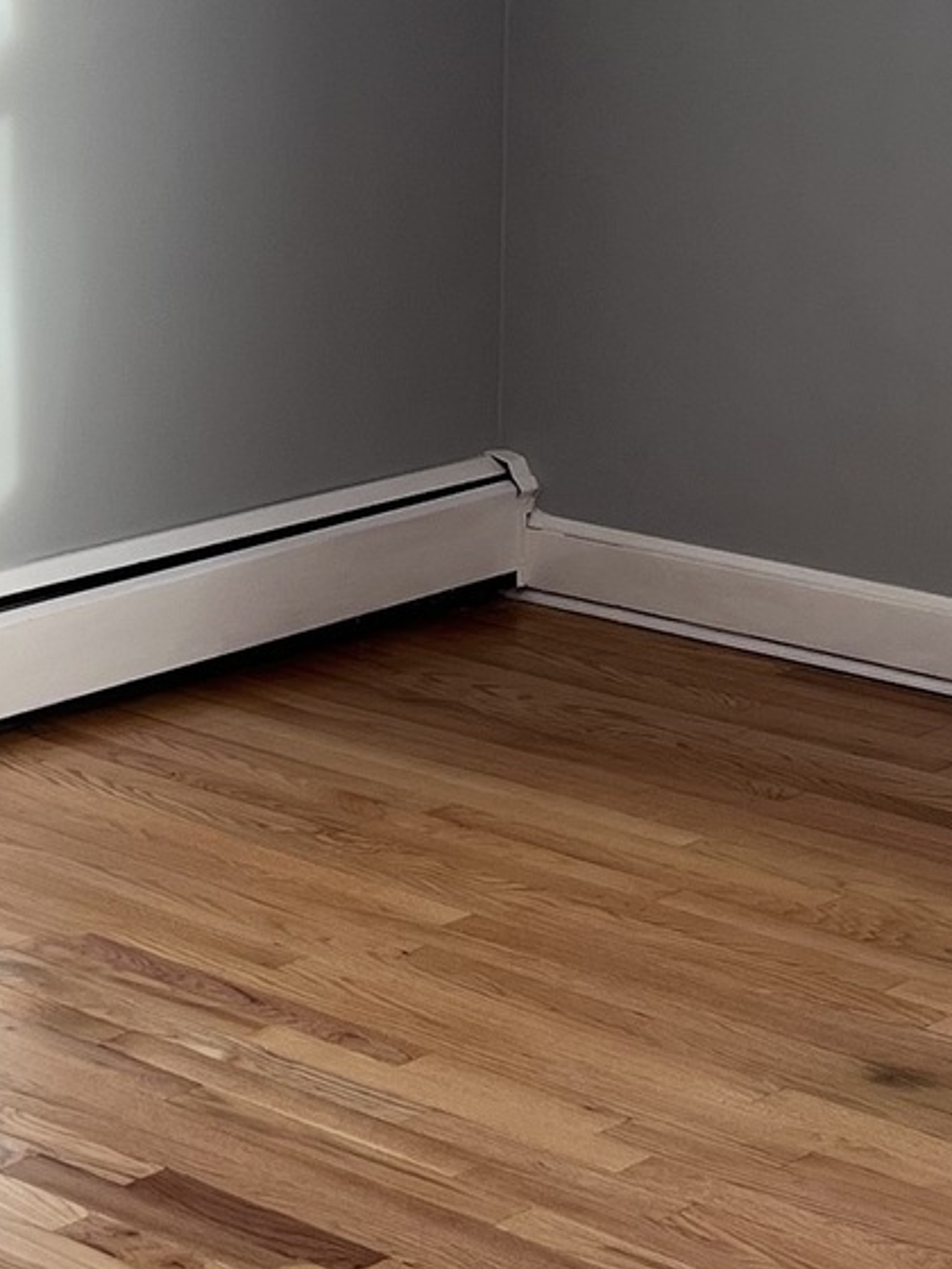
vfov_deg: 18.3
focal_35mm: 107
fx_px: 3924
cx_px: 243
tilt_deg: -9.1
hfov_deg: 13.8
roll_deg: +0.7
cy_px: 329
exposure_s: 1/161
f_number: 1.5
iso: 40
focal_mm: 5.7
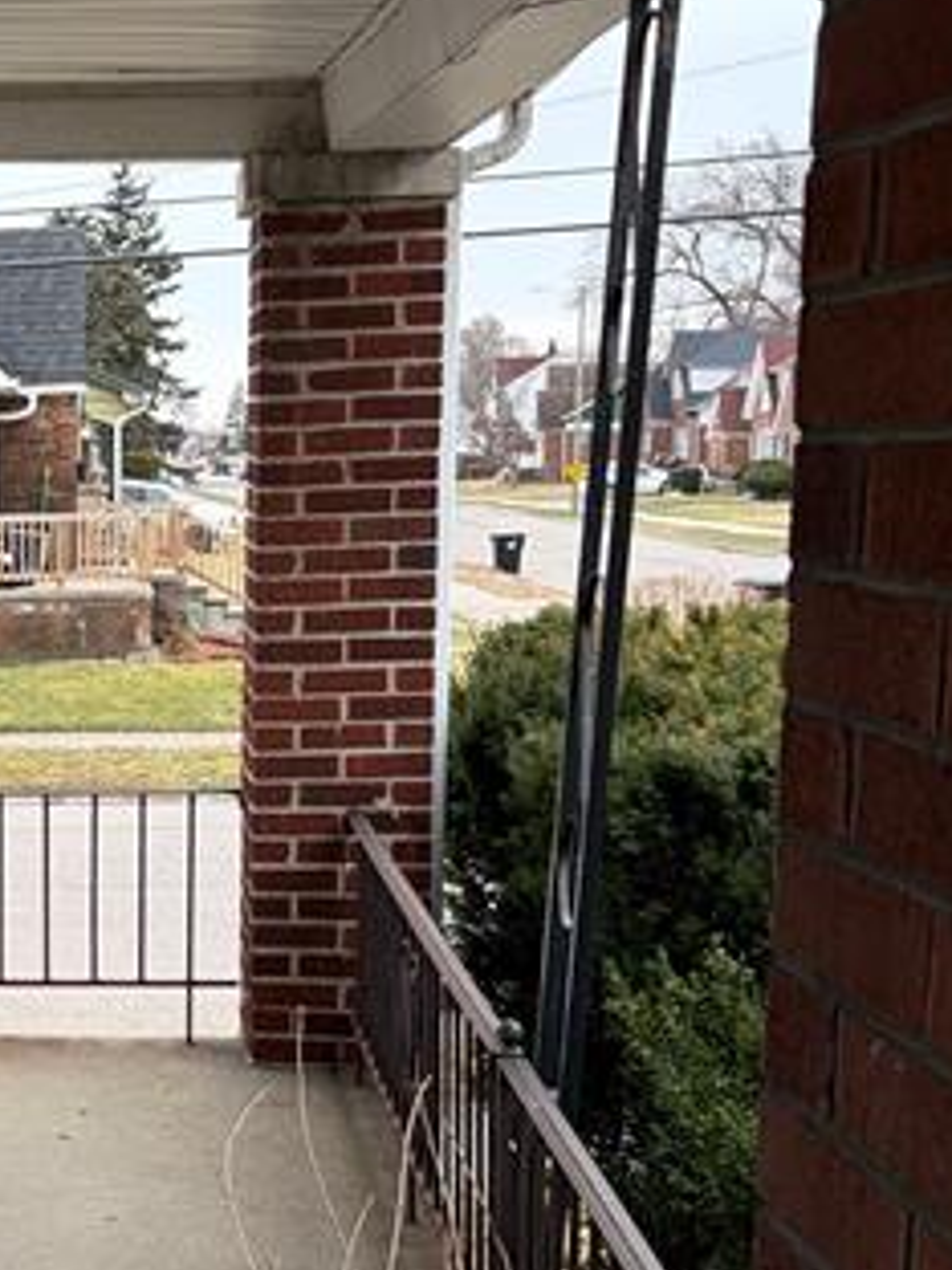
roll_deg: +2.3
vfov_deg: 30.0
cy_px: 847
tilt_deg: -6.9
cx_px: -110
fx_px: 2347
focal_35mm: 64
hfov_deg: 21.7
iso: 50
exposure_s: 1/166
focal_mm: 5.96
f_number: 1.6
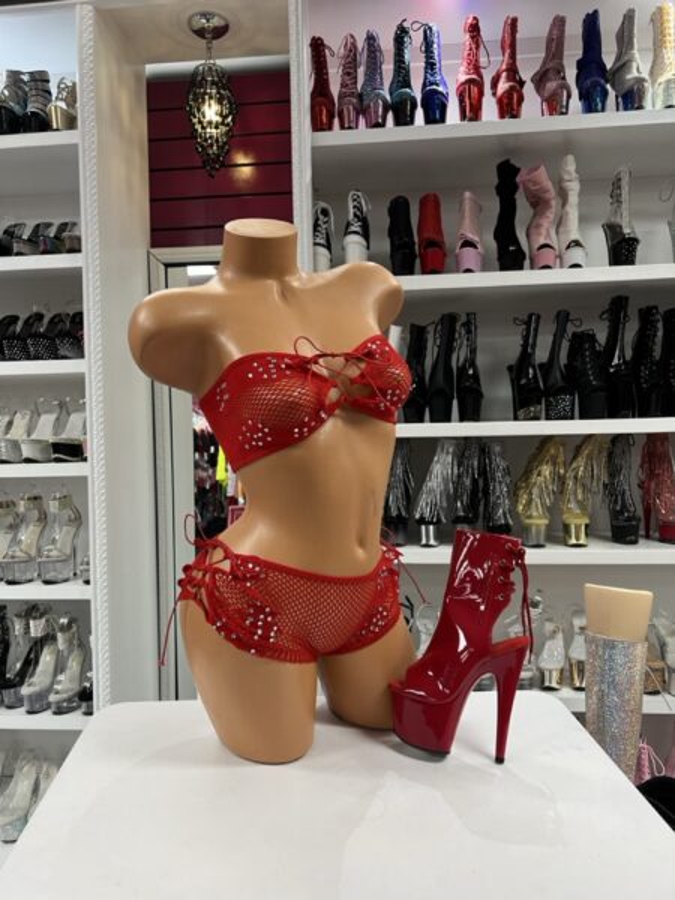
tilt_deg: +0.0
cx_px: 338
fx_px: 676
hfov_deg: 53.1
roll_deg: +1.8
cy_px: 450
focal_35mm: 26
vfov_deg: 67.3
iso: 125
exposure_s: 1/60
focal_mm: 5.7
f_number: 1.5
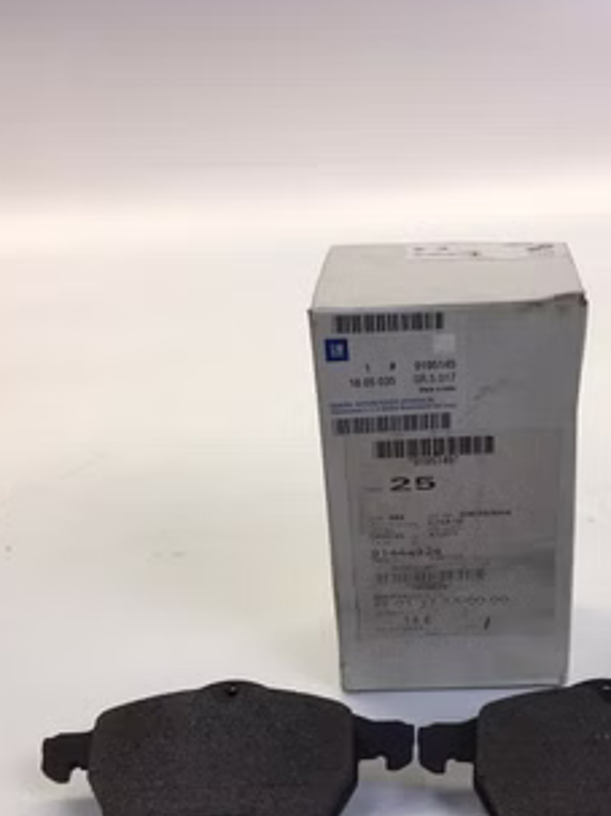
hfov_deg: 31.2
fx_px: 1083
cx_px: 415
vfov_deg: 40.1
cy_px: 609
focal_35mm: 46
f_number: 2.2
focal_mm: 4.15
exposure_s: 1/100
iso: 25
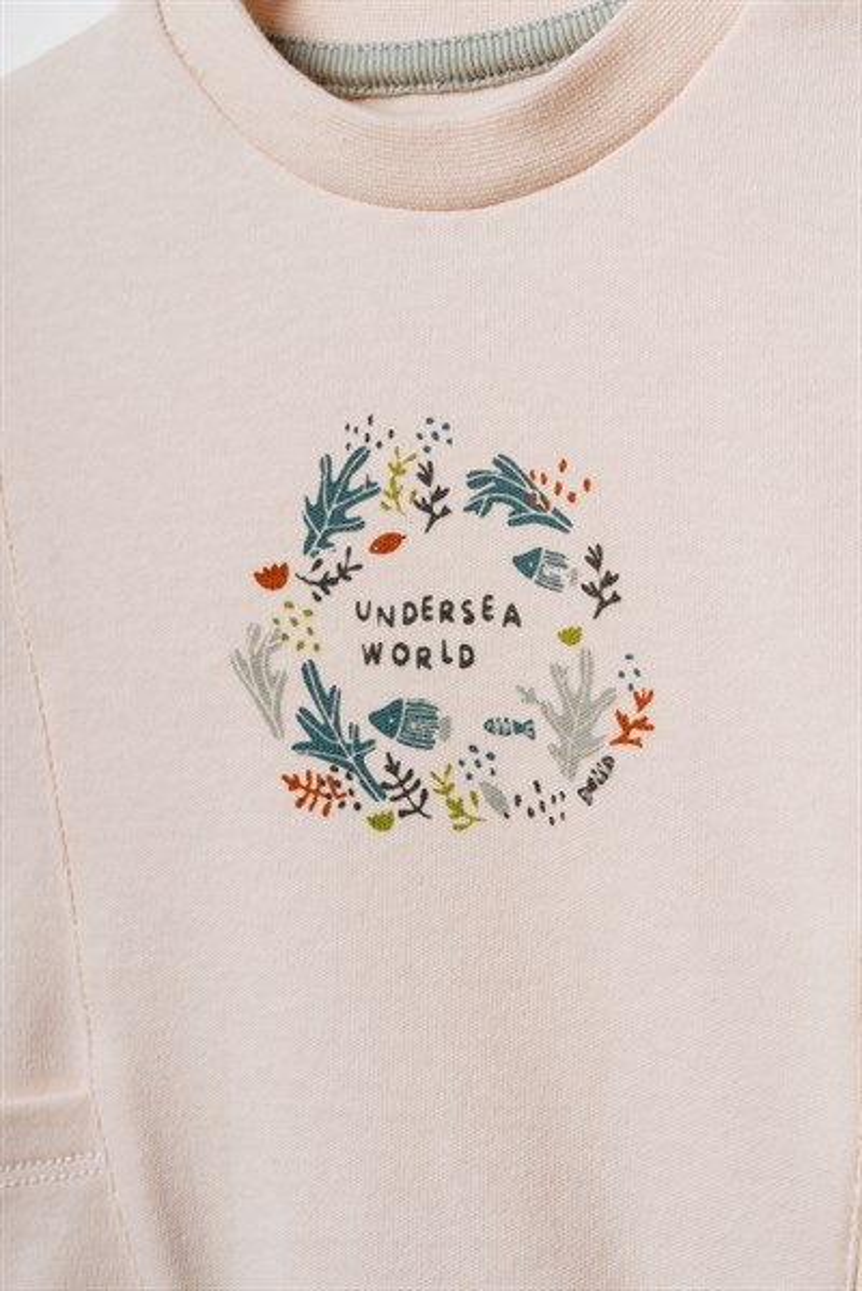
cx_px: 431
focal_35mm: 50
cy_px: 646
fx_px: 1794
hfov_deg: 27.0
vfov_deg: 39.6
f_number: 9
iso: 250
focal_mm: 50
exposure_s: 1/125
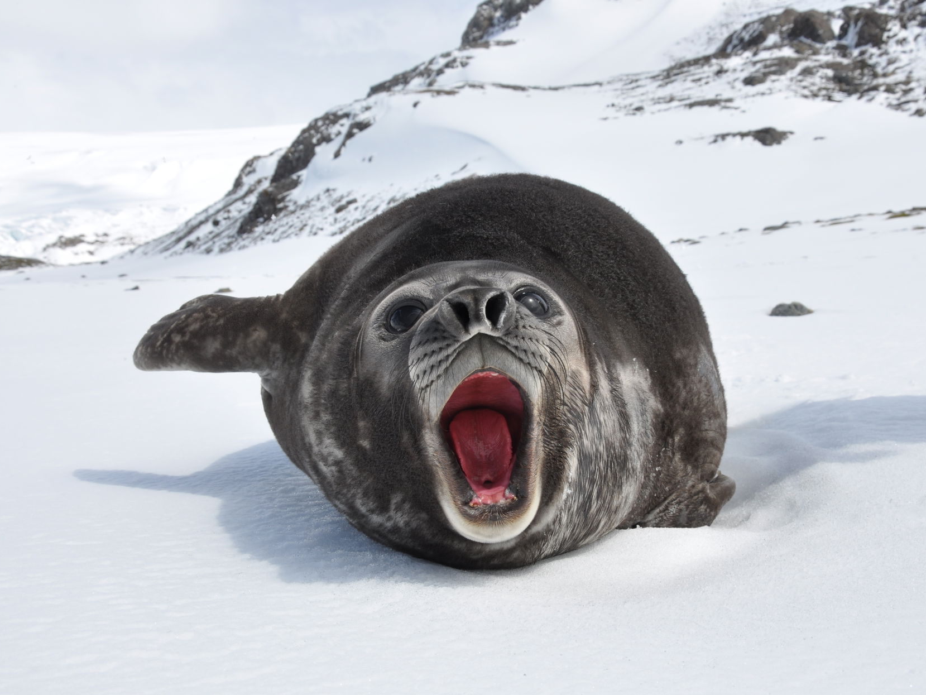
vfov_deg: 29.1
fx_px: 1338
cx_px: 527
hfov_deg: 38.1
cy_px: 351
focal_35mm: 50
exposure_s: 1/500
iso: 200
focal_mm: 30
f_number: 11
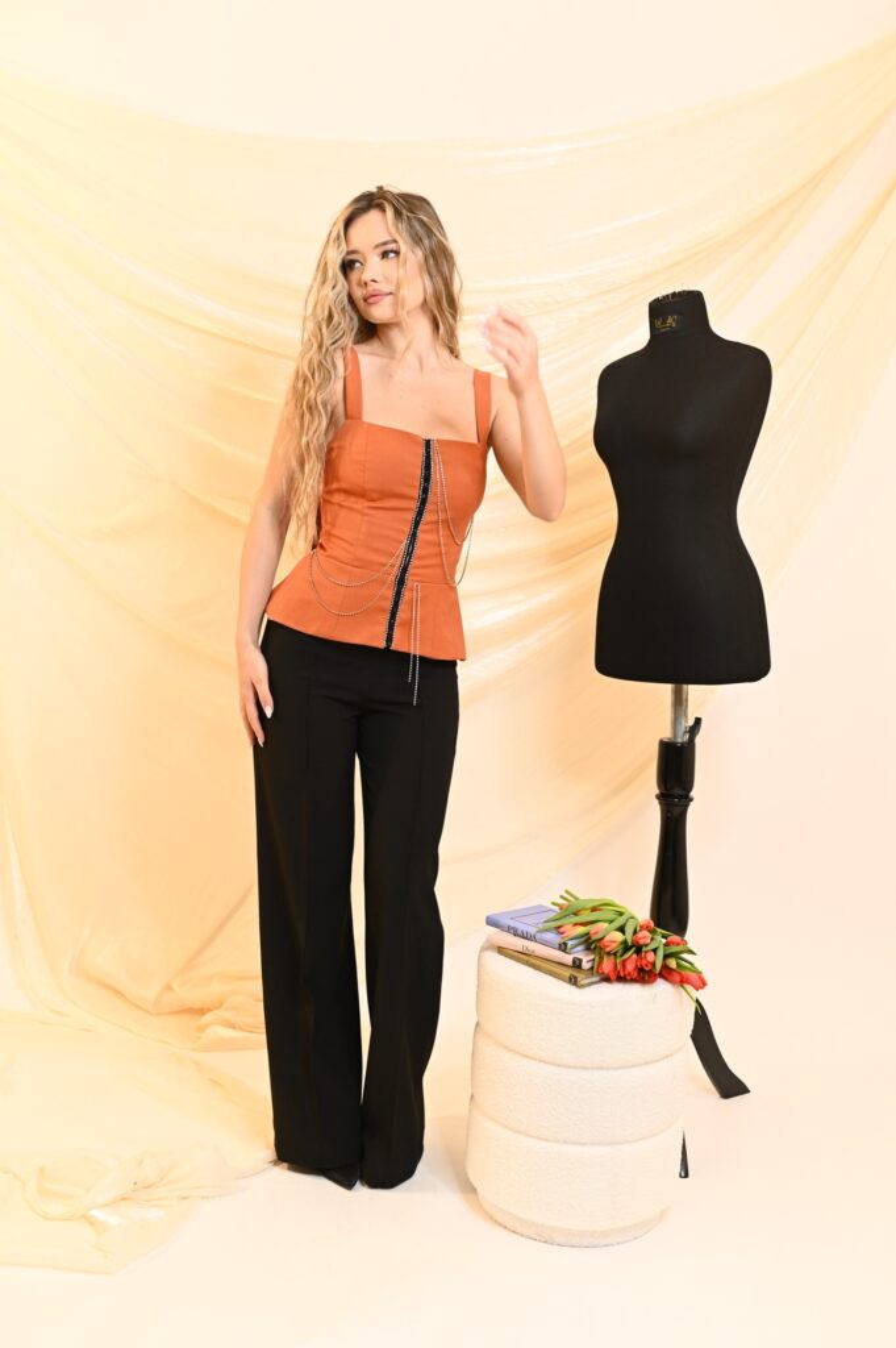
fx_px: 1309
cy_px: 674
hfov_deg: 37.8
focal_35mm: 35
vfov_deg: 54.5
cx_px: 448
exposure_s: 1/200
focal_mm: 35
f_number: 4
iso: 1600
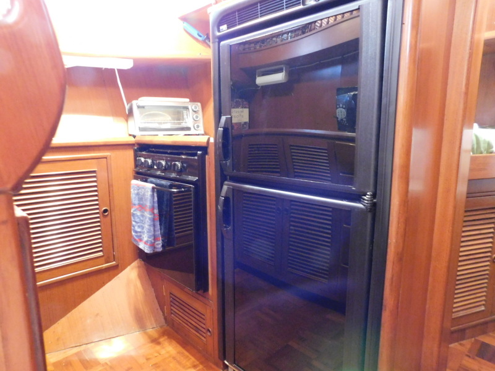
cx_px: 248
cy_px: 186
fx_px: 329
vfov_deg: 58.9
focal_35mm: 23
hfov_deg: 73.9
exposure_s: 1/2.5
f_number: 3
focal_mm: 4
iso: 800
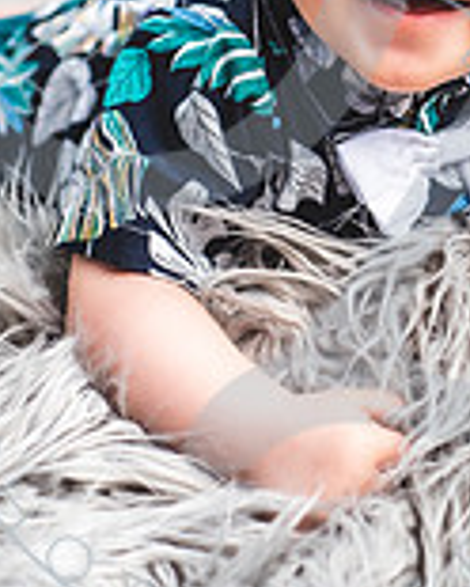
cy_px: 15
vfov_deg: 14.0
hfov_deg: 11.3
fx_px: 2365
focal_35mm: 136
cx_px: 443
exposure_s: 1/1600
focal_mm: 50
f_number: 2.8
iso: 100
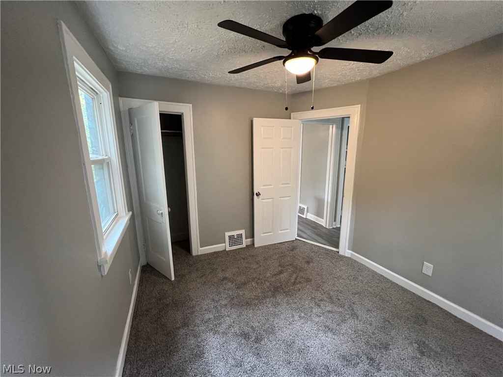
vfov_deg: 89.9
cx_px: 252
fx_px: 189
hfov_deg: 106.2
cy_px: 188
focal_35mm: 13
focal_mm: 1.57
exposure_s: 1/60
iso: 400
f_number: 1.8
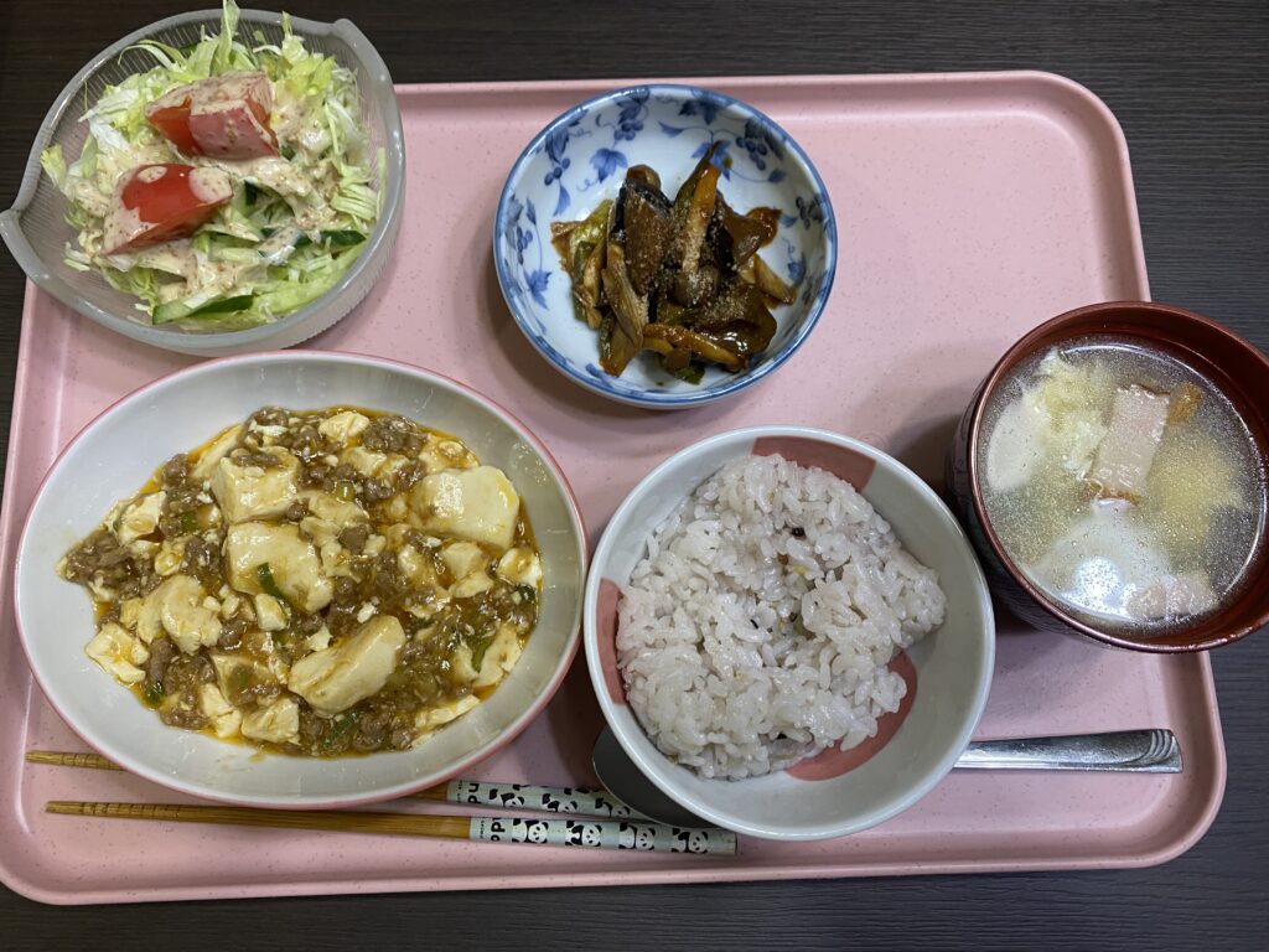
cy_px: 476
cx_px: 634
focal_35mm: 26
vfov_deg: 53.1
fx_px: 953
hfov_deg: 67.3
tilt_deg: -77.7
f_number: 1.8
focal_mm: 4.25
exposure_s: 1/60
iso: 80
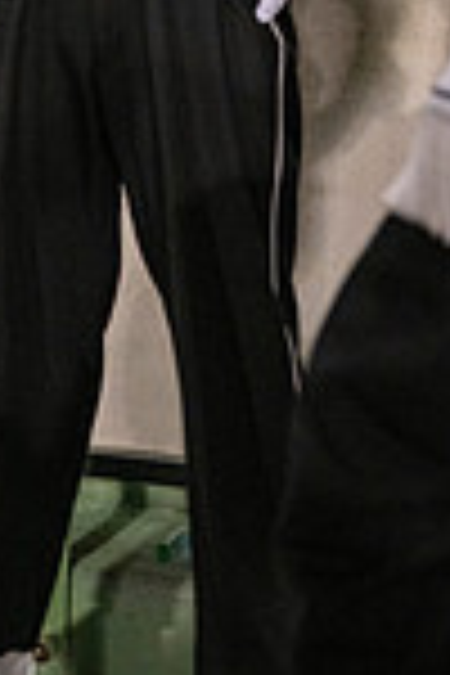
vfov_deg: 24.8
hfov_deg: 18.6
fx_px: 1350
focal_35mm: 72
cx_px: 32
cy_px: -180
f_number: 3.2
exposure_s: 1/500
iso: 2000
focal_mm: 24
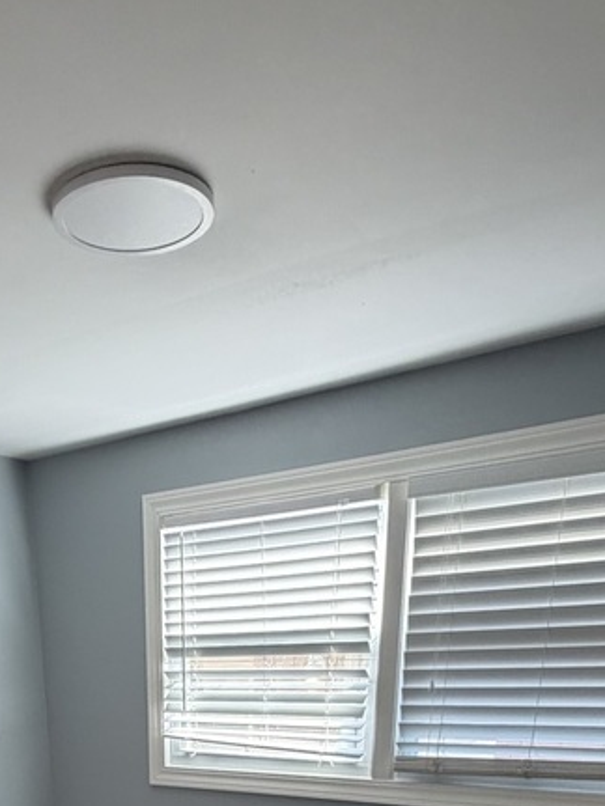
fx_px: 816
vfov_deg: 39.6
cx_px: 138
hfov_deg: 39.4
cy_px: 944
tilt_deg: -18.6
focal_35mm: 35
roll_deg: +3.0
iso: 250
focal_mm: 2.22
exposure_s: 1/121
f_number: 2.2
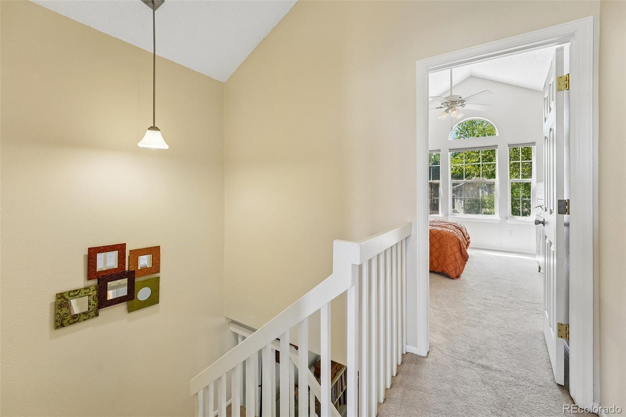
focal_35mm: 15
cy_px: 208
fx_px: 254
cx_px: 313
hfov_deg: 101.9
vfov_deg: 78.8
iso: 400
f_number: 8
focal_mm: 14.6
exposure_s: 1/30
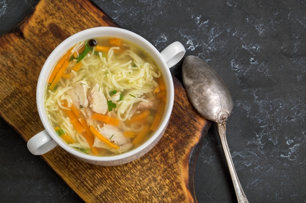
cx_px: 153
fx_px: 701
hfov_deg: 24.6
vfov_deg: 16.5
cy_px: 102
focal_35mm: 82
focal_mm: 55
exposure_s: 1/3
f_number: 10
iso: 100
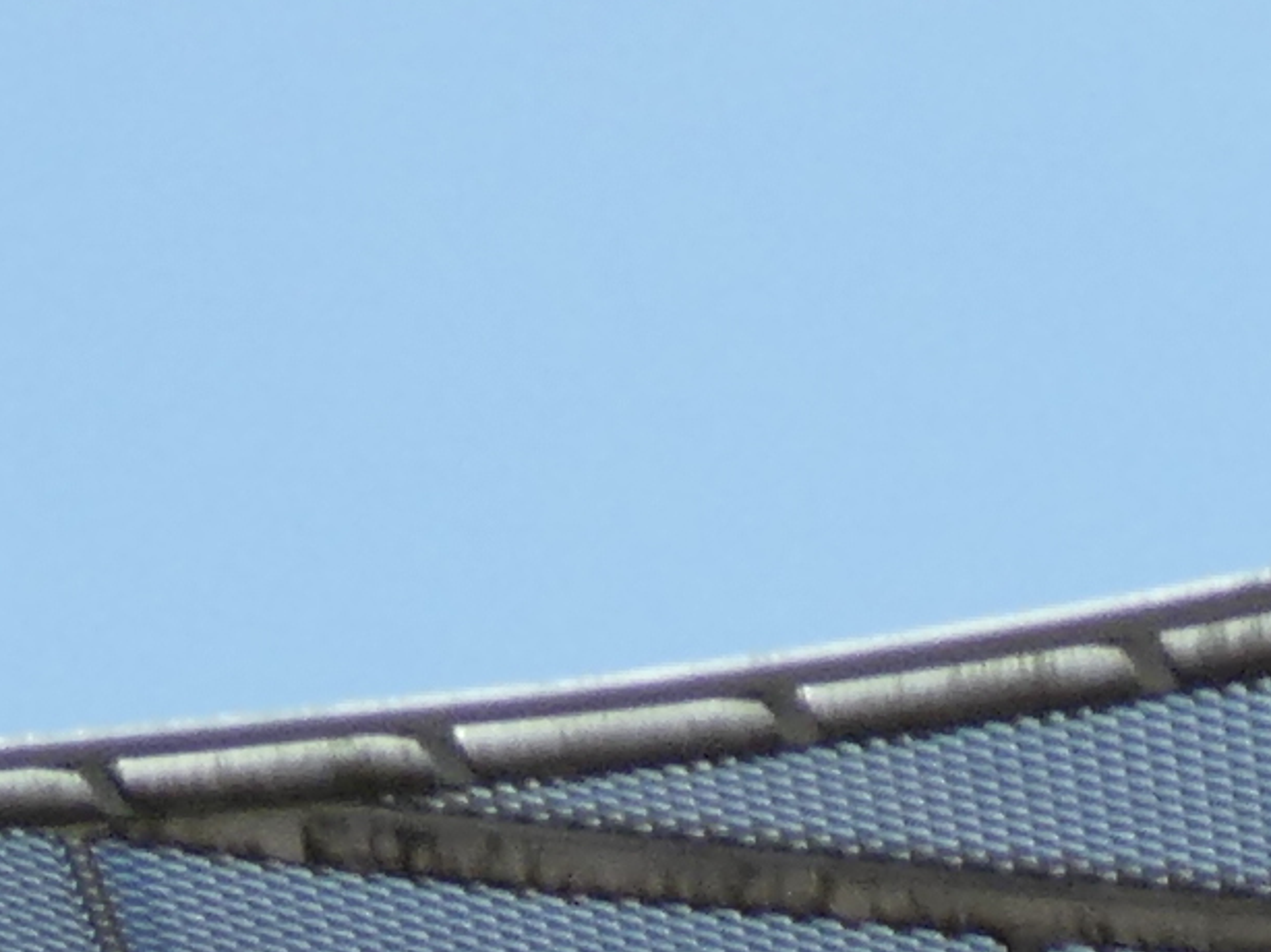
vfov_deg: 2.2
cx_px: 2370
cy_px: 2825
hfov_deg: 2.9
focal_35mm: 670
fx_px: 24591
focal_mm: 15
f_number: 4.8
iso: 80
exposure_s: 1/400
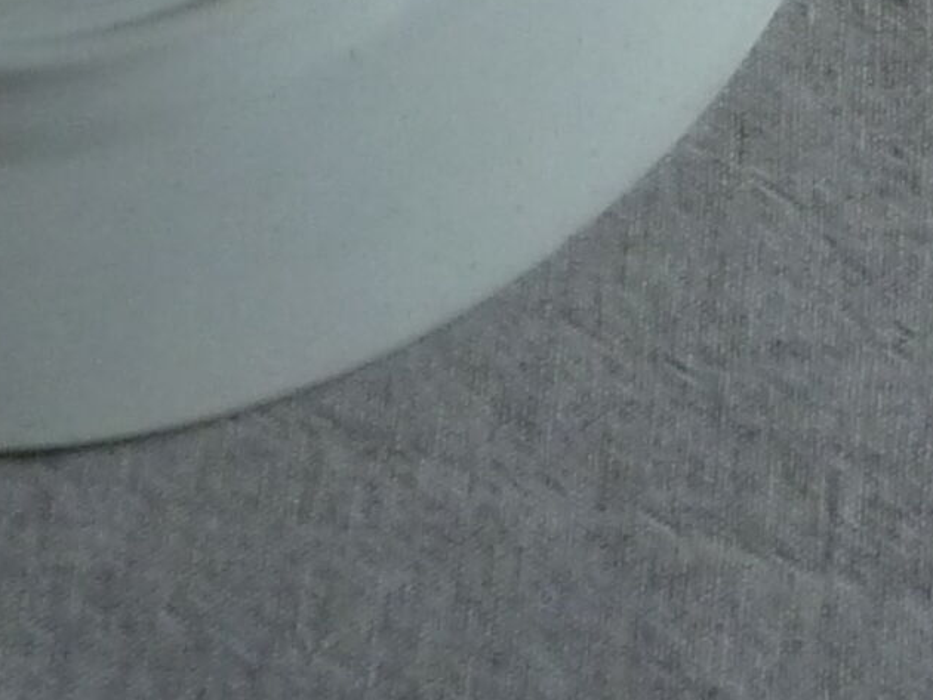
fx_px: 5150
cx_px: 1642
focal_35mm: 191
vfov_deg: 7.4
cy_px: -755
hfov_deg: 9.8
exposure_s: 1/30
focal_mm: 5.5
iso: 200
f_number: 2.8
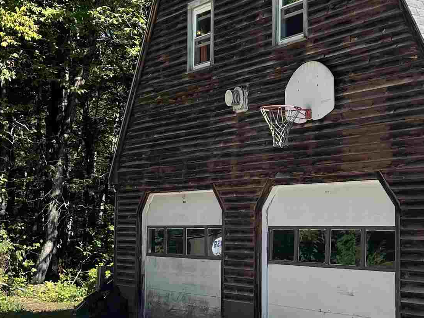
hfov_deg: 25.1
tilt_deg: +2.5
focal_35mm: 73
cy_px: 191
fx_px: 894
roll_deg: +0.5
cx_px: 448
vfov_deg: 20.1
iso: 32
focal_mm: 4.2
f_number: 1.6
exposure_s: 1/1984
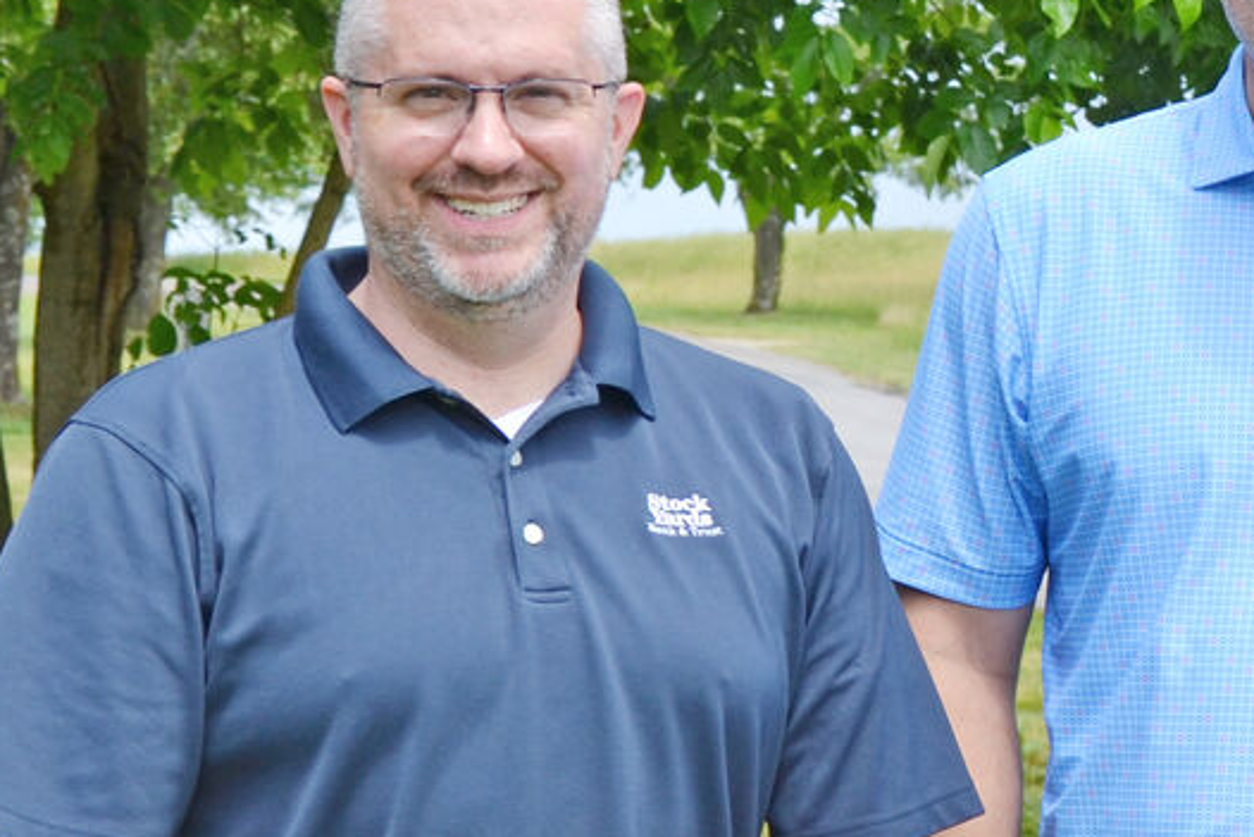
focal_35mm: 155
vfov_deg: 8.9
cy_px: 435
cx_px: 1347
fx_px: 5400
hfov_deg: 13.0
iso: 100
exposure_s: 1/200
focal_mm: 34
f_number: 7.1
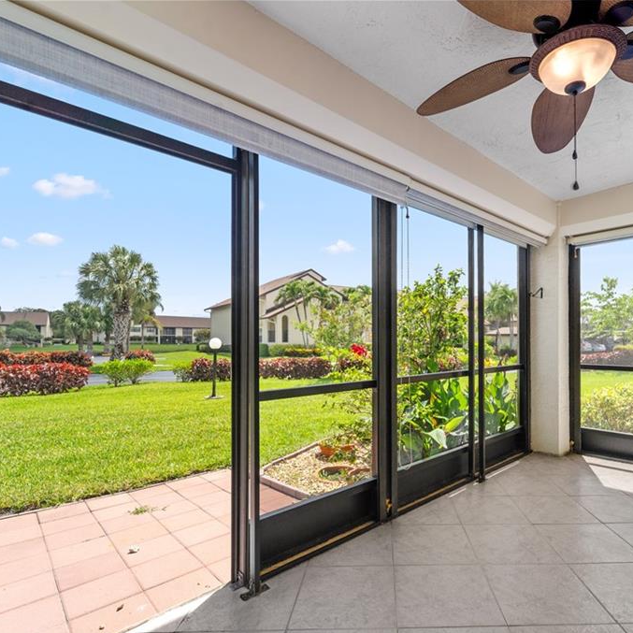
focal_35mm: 18
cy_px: 318
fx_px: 372
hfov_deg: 79.7
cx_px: 383
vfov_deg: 80.7
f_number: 8
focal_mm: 14
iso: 250
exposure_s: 1/50
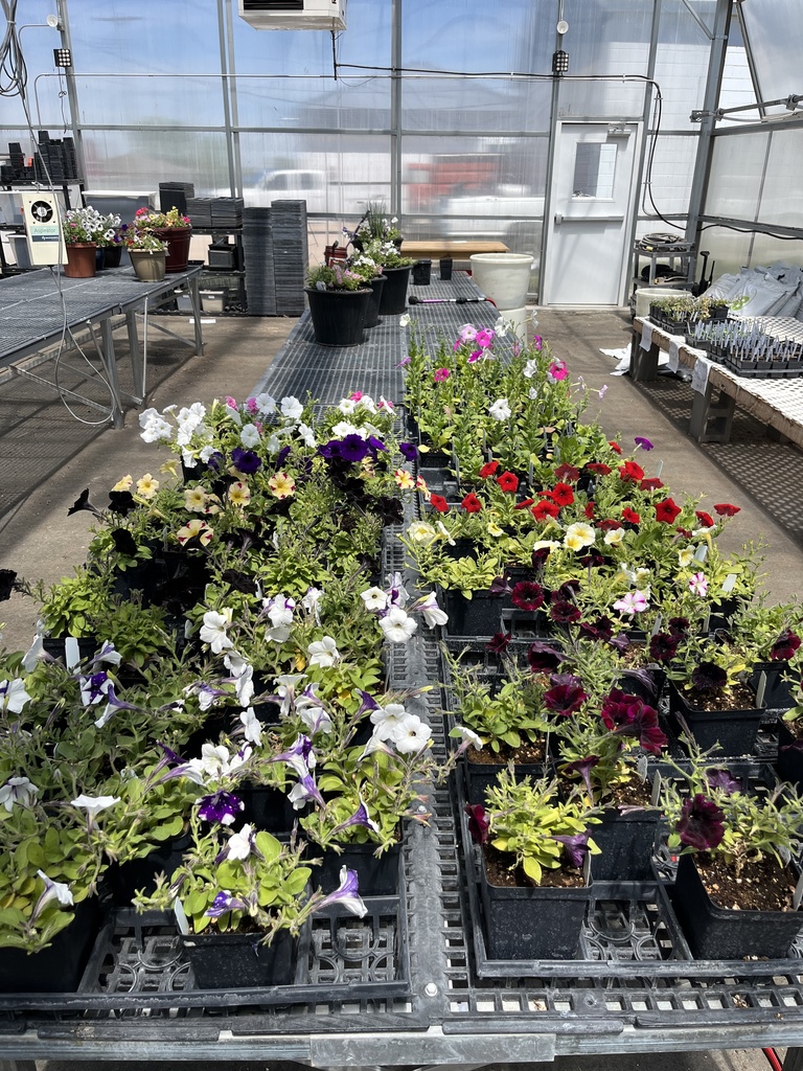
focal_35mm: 26
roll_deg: -1.2
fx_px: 804
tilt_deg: -23.7
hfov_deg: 53.1
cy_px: 536
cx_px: 402
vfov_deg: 67.3
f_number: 1.6
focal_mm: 5.1
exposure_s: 1/2268
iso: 50
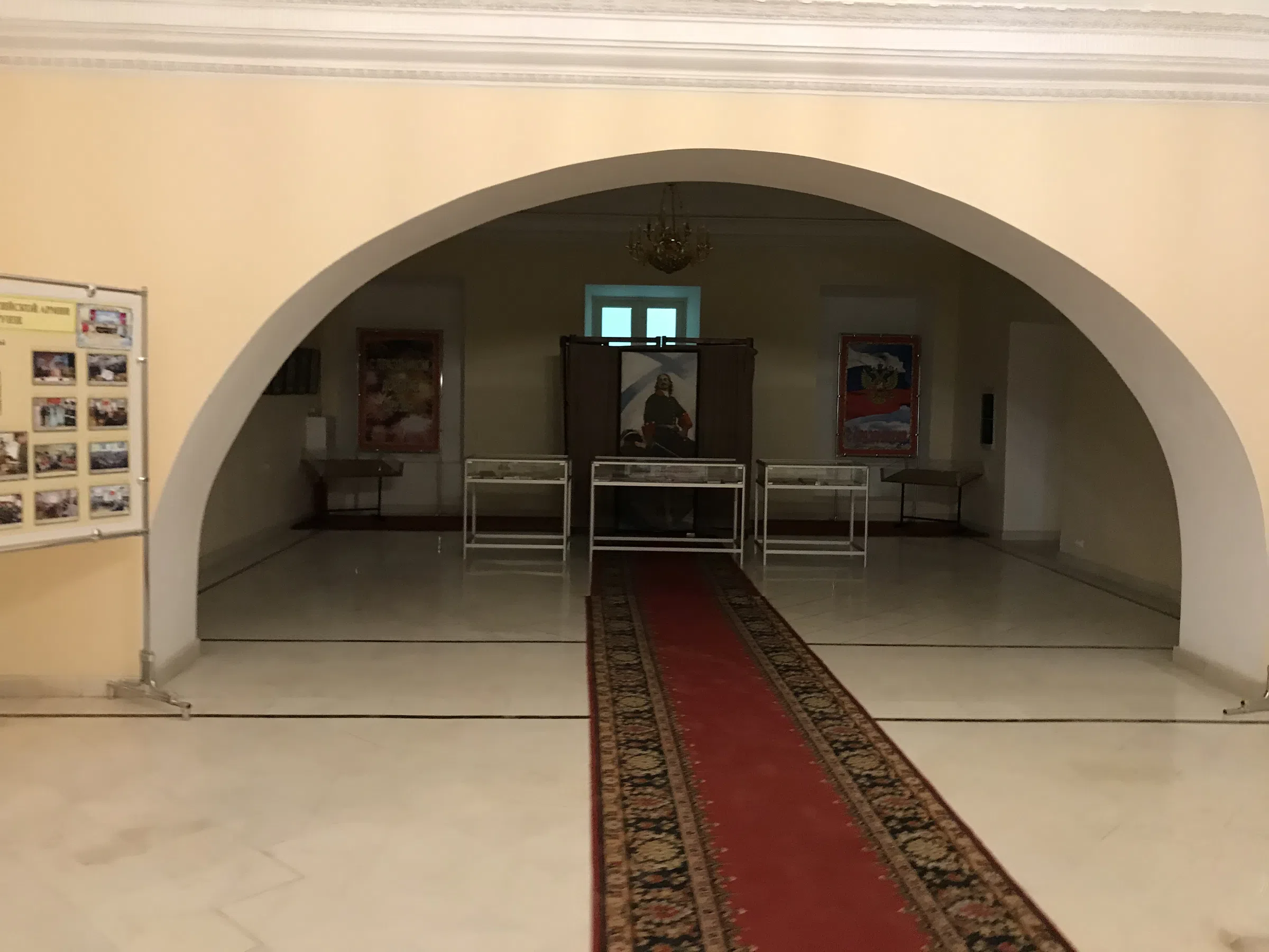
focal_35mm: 28
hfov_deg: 63.4
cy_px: 476
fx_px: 1026
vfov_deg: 49.7
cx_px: 634
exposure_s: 1/17
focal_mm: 3.99
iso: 80
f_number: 1.8
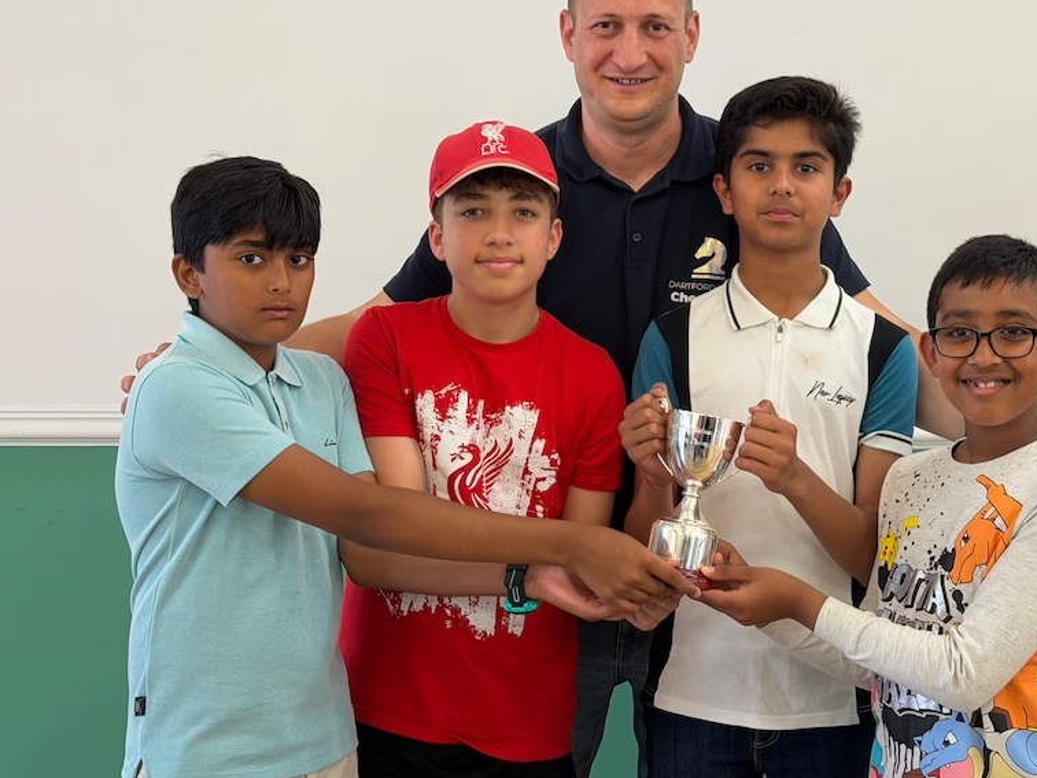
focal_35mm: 65
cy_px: 321
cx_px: 582
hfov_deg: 29.8
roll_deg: -0.7
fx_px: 1947
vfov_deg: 22.6
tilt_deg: -4.4
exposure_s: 1/100
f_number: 1.78
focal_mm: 6.76
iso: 80
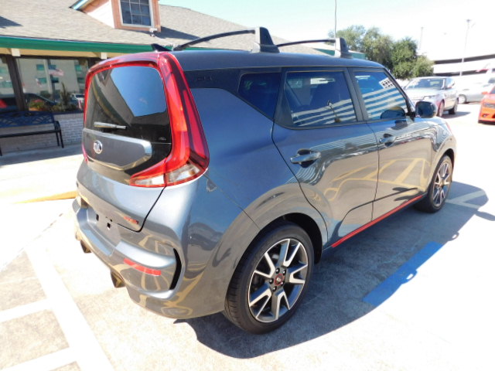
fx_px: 329
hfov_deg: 73.9
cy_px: 186
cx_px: 248
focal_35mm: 23
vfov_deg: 58.9
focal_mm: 4
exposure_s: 1/500
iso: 125
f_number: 3
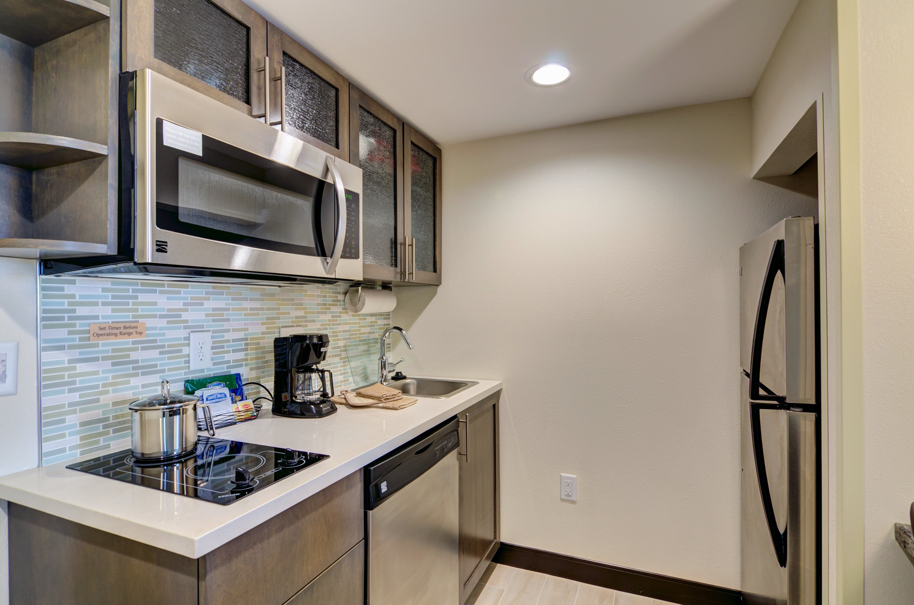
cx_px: 457
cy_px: 302
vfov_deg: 67.1
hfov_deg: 90.1
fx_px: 456
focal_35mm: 18
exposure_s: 1/4
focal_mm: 12
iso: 200
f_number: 7.1
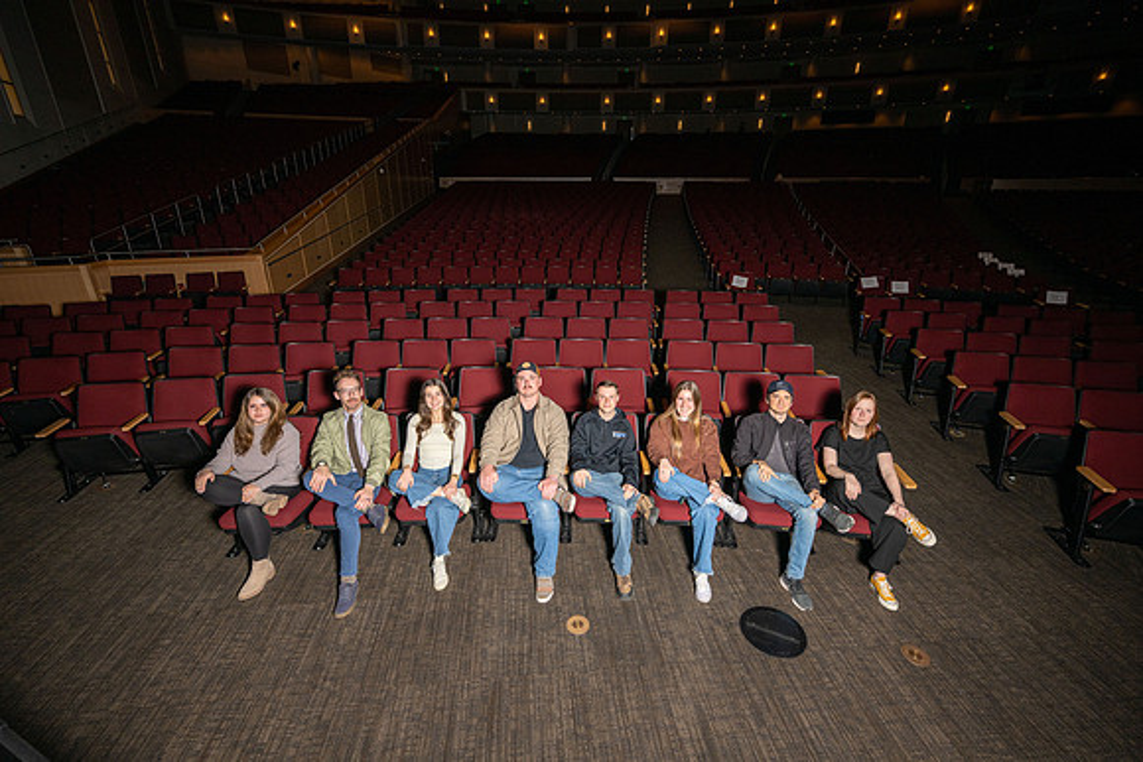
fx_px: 492
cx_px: 572
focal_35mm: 16
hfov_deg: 98.5
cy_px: 381
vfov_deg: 75.5
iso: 400
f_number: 5.6
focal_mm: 15.5
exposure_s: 1/160
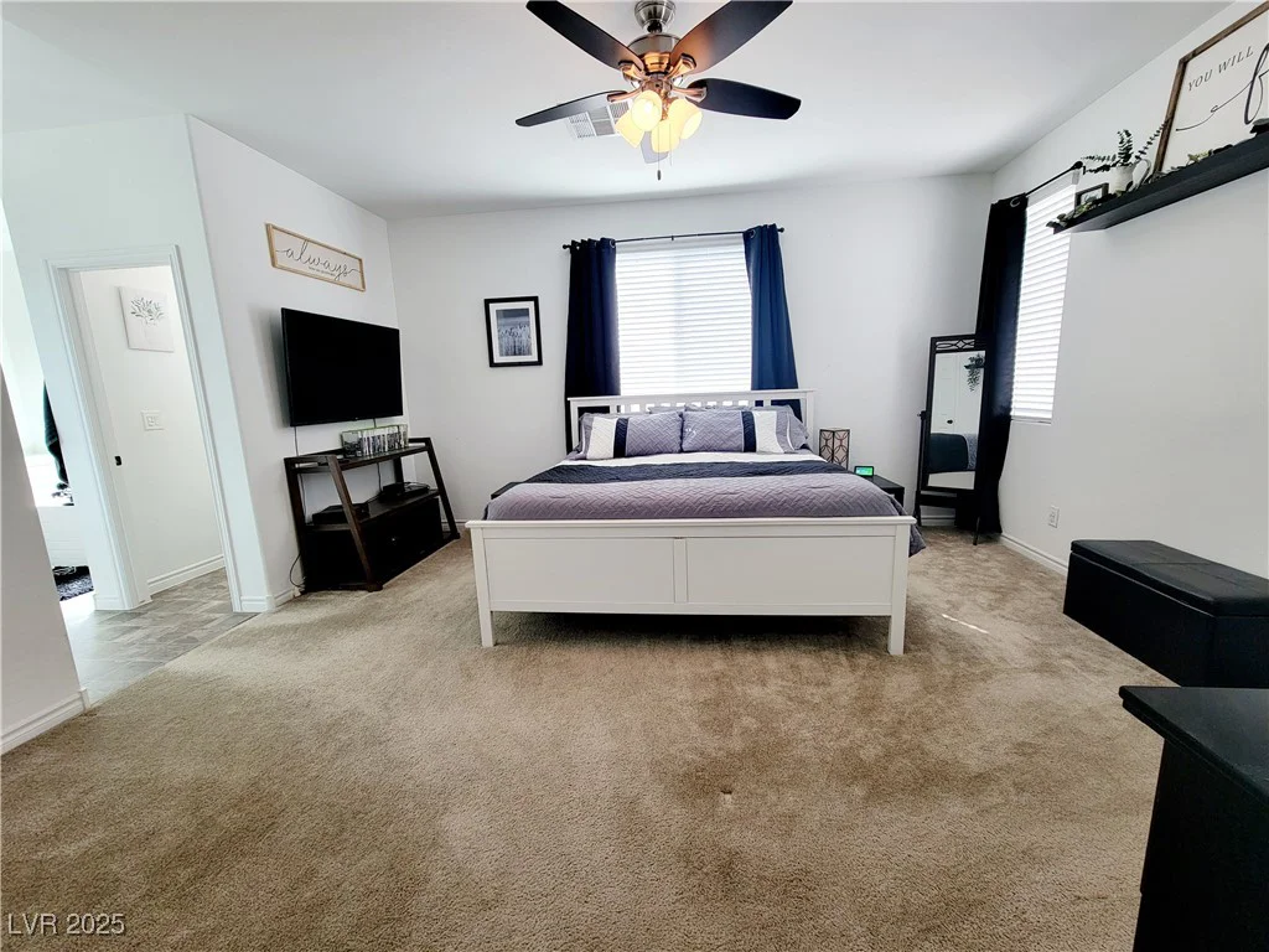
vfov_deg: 89.9
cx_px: 634
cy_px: 476
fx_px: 477
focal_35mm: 13
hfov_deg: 106.2
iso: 64
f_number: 2.2
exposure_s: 1/60.2
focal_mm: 2.2
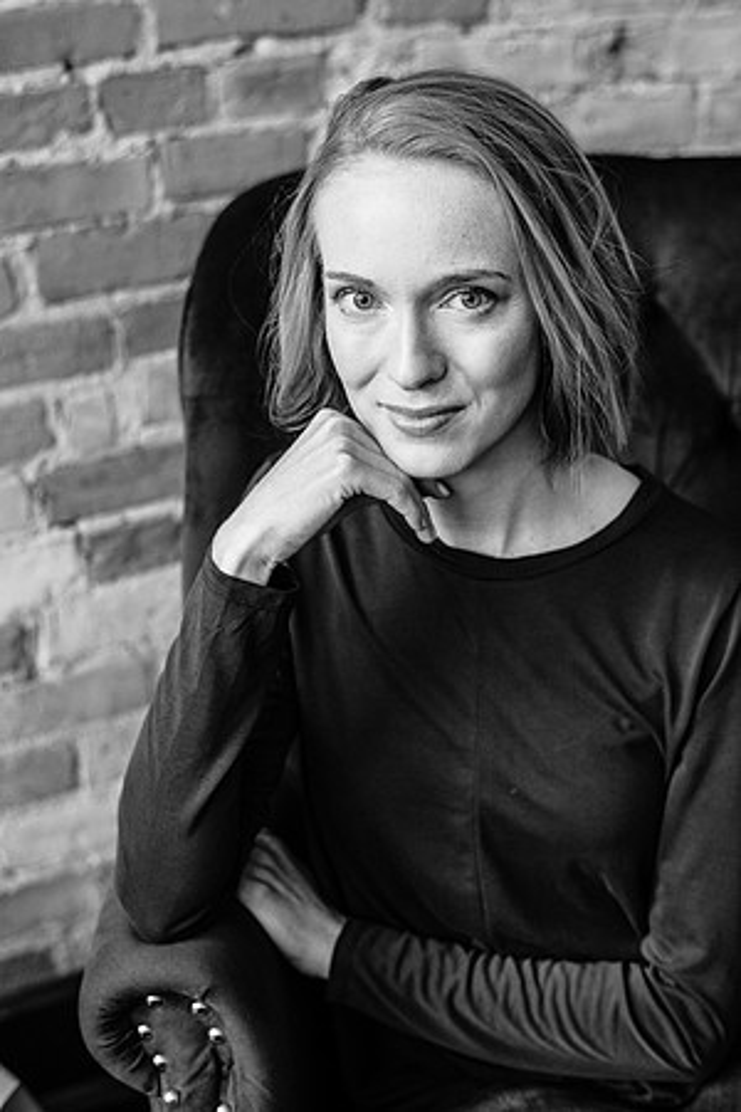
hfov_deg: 23.4
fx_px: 1791
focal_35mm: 58
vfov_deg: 34.5
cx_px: 370
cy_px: 556
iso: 500
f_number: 3.2
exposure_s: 1/125
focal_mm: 58
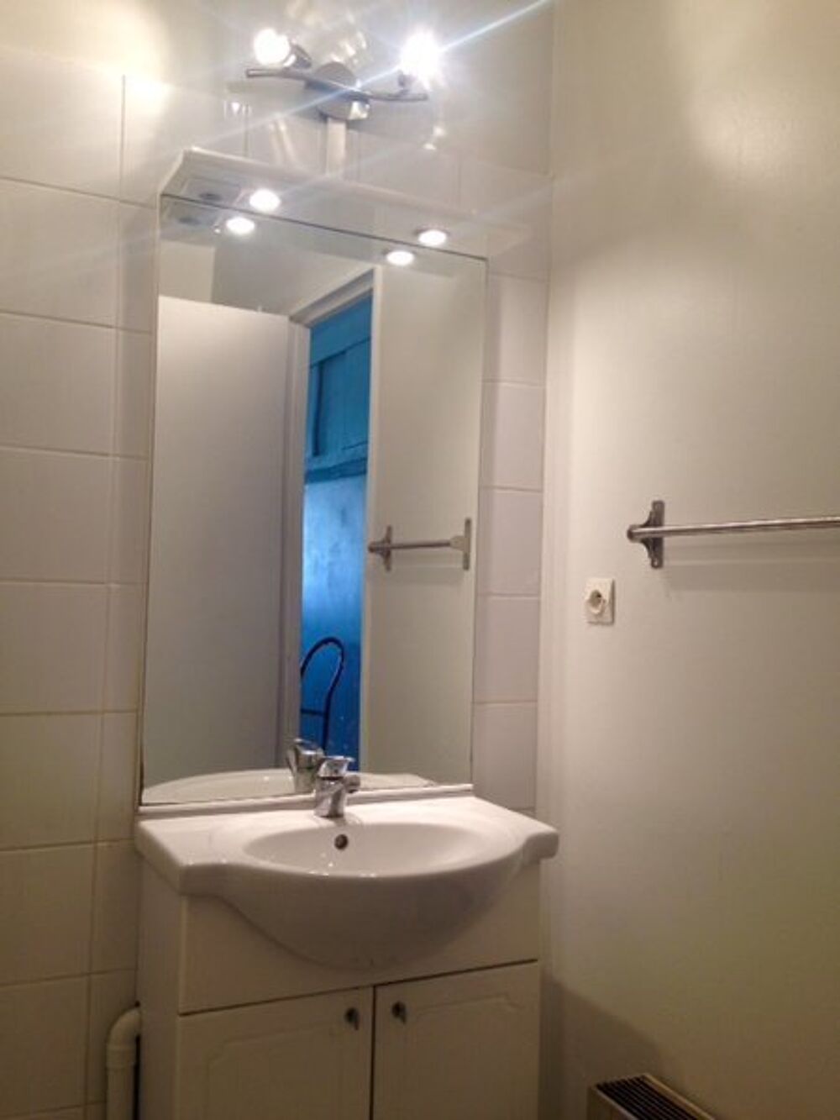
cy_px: 560
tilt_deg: +2.0
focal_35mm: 33
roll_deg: -1.5
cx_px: 420
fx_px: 1068
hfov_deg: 43.0
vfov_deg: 55.3
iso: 50
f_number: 2.4
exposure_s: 1/24
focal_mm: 4.12
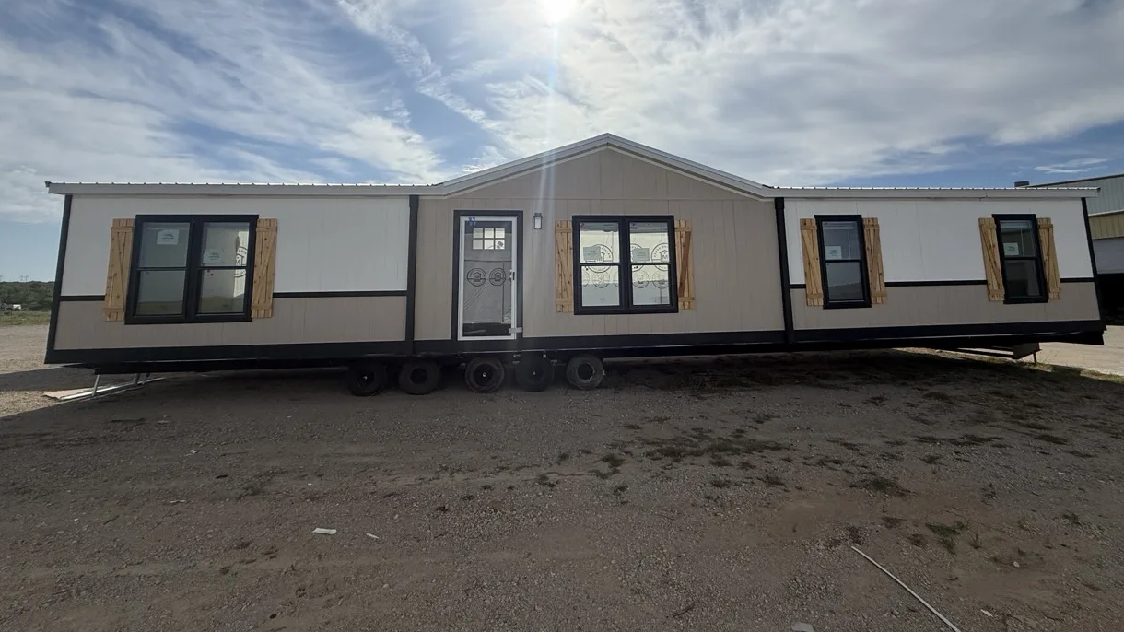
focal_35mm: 16
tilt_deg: +6.3
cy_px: 241
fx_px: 477
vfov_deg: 66.2
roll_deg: -0.5
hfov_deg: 99.3
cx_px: 586
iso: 40
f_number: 2.2
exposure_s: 1/6173
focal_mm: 2.22
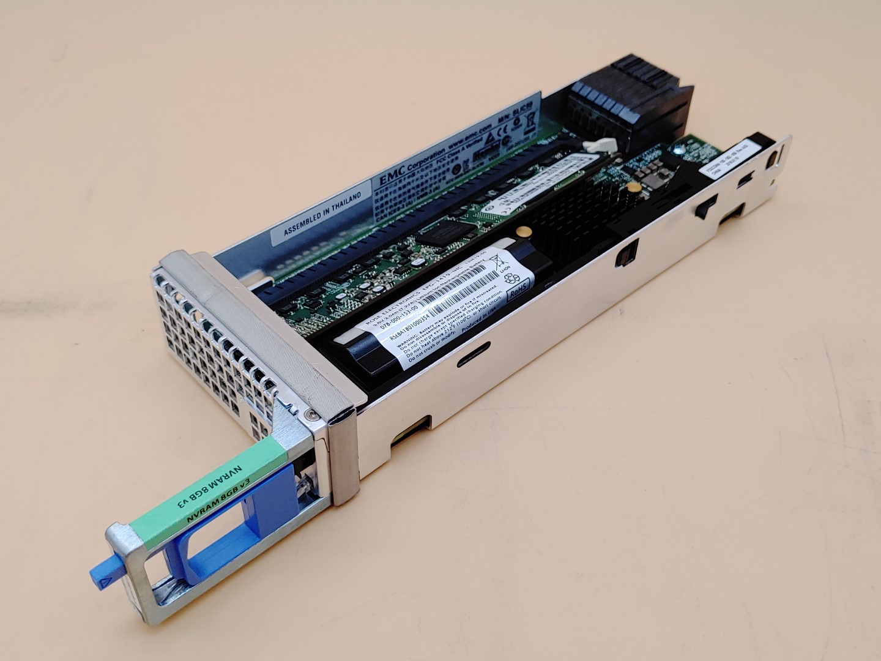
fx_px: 993
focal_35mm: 39
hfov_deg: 47.9
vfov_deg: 36.8
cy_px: 330
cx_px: 440
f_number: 1.8
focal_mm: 4.36
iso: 50
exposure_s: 1/85
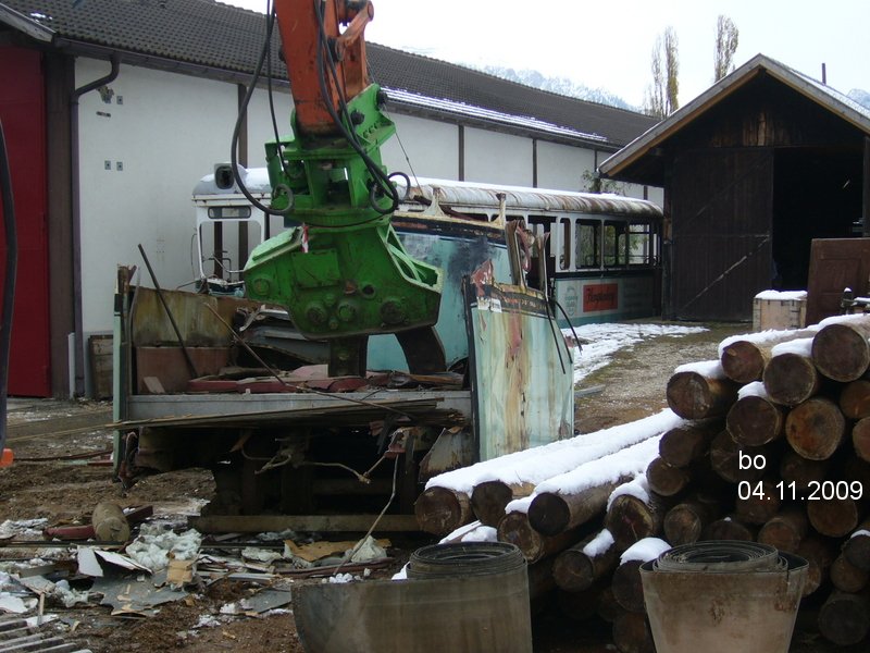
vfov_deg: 26.6
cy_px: 326
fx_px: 1382
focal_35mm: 55
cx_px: 435
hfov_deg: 34.9
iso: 80
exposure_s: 1/30
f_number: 3.5
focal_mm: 9.1
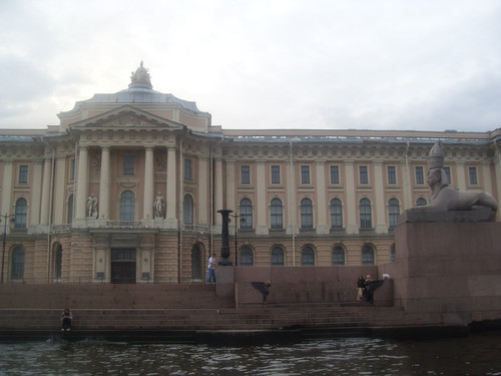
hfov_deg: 50.1
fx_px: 536
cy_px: 188
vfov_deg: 38.7
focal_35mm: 37
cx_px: 250
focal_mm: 6.3
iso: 80
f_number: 2.8
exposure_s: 1/125
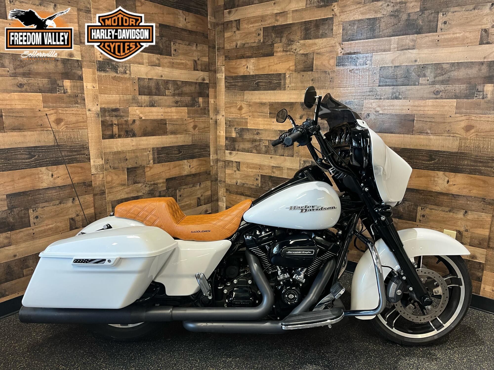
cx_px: 247
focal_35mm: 26
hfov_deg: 67.3
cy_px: 185
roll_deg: -0.4
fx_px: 371
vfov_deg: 53.1
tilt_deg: -13.5
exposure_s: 1/60
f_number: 1.6
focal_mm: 5.1
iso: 250
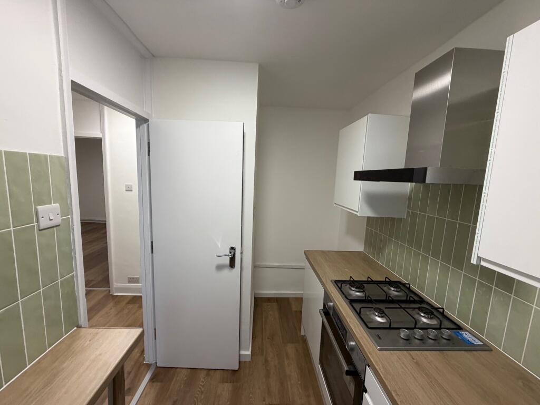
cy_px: 202
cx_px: 270
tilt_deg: -5.0
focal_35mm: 14
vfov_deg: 85.7
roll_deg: -1.7
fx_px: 218
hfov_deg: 102.1
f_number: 2.2
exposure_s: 1/100
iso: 250
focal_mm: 2.22
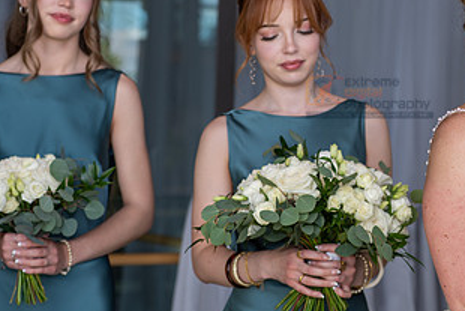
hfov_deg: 15.5
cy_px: 95
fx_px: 1693
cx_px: 370
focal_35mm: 131
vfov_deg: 10.5
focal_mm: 70
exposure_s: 1/160
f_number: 4
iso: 125
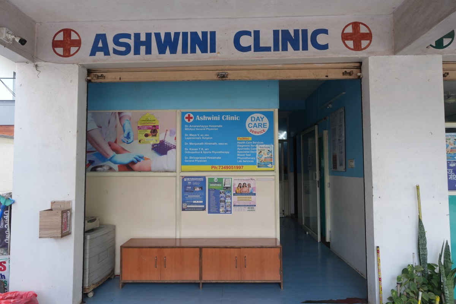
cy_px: 152
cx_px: 228
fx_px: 304
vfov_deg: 53.1
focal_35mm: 24
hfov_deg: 73.7
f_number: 4
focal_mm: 16
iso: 250
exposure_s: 1/160
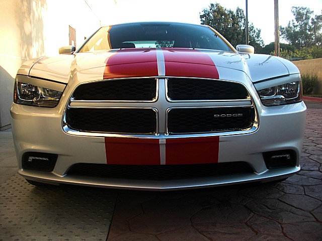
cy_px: 120
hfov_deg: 51.4
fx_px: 335
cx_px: 161
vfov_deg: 39.7
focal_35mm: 36
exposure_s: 1/125
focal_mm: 6.3
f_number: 2.8
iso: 50
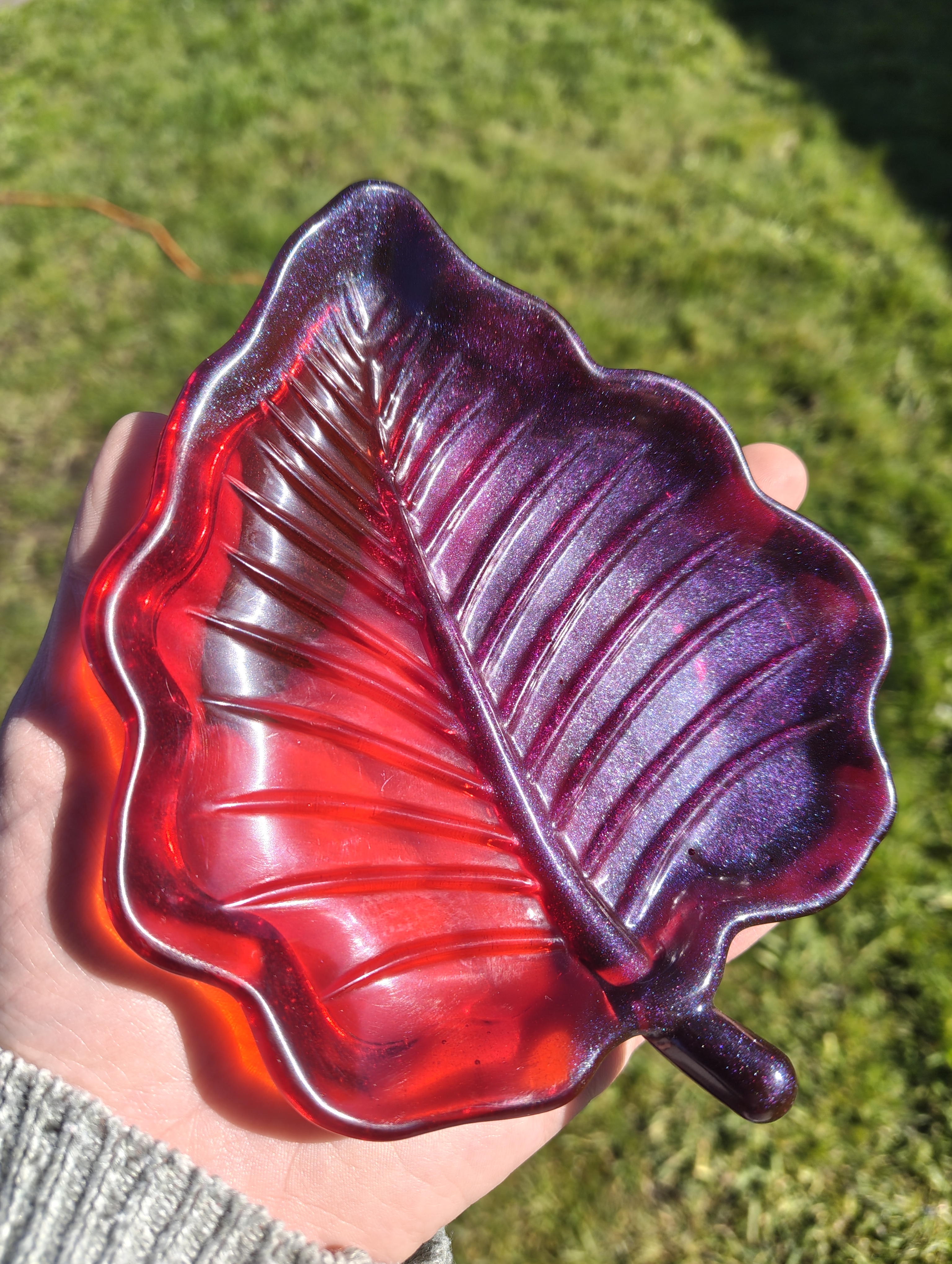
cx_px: 476
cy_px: 632
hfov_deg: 56.9
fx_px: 878
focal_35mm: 24
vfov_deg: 71.5
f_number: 1.88
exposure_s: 1/574
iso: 50
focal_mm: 5.56
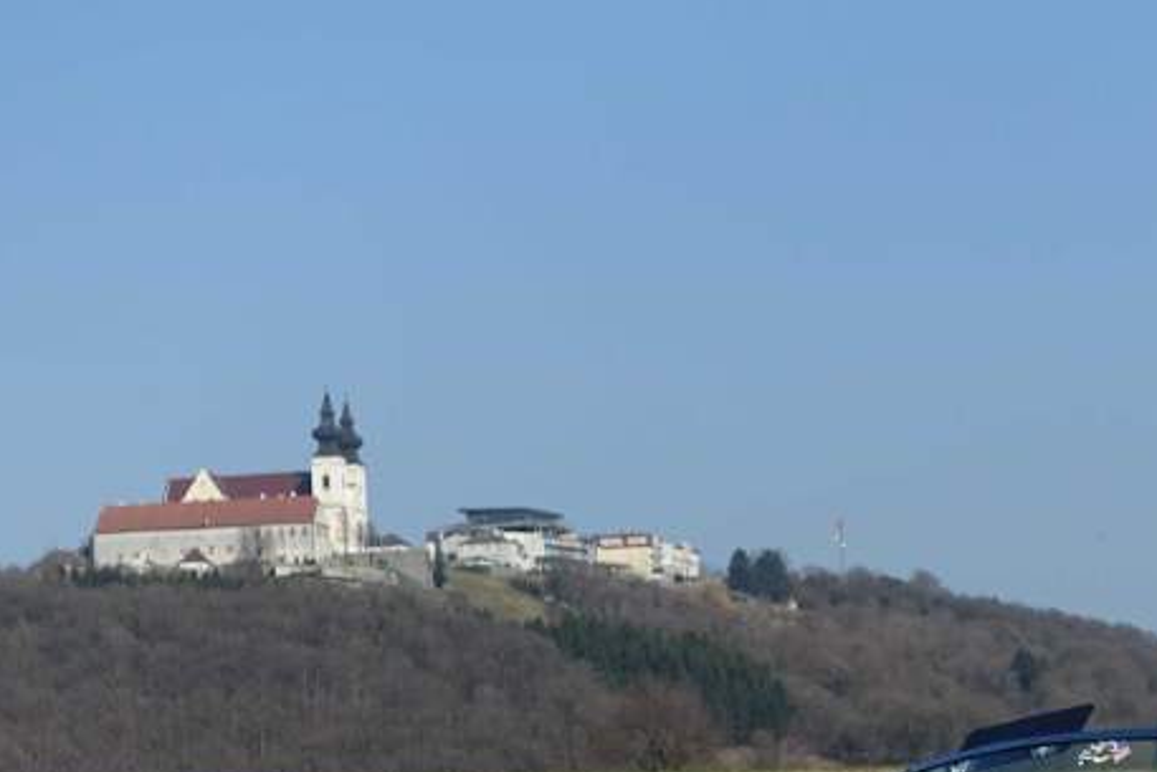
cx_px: 949
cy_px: 911
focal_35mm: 174
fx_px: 5594
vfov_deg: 7.8
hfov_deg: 11.8
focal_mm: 25.15
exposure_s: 1/200
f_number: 4
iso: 125
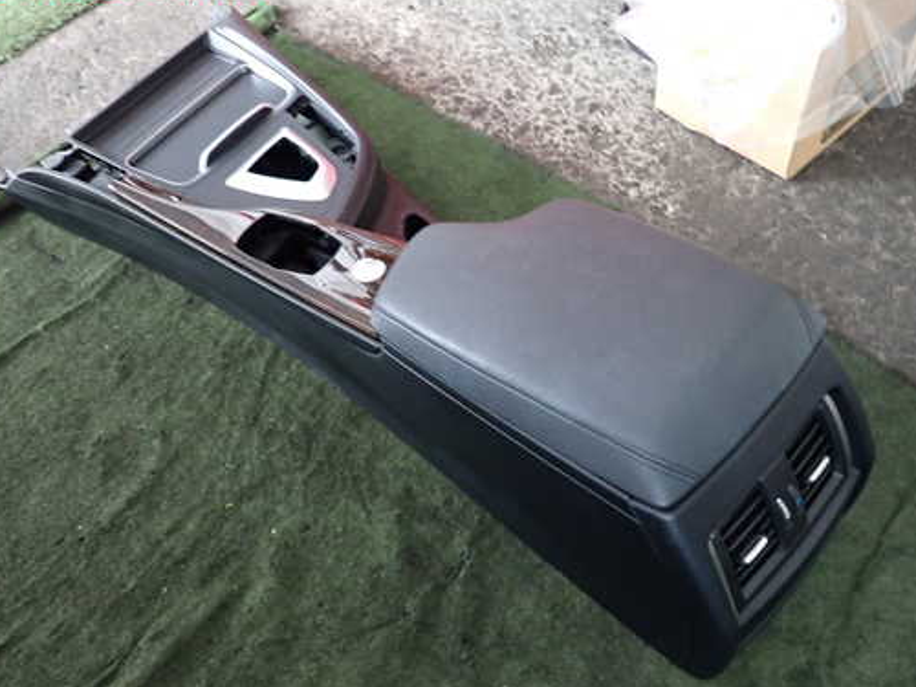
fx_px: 794
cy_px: 374
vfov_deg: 46.7
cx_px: 467
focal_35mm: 30
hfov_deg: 60.0
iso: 500
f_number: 2
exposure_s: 1/30
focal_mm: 4.5
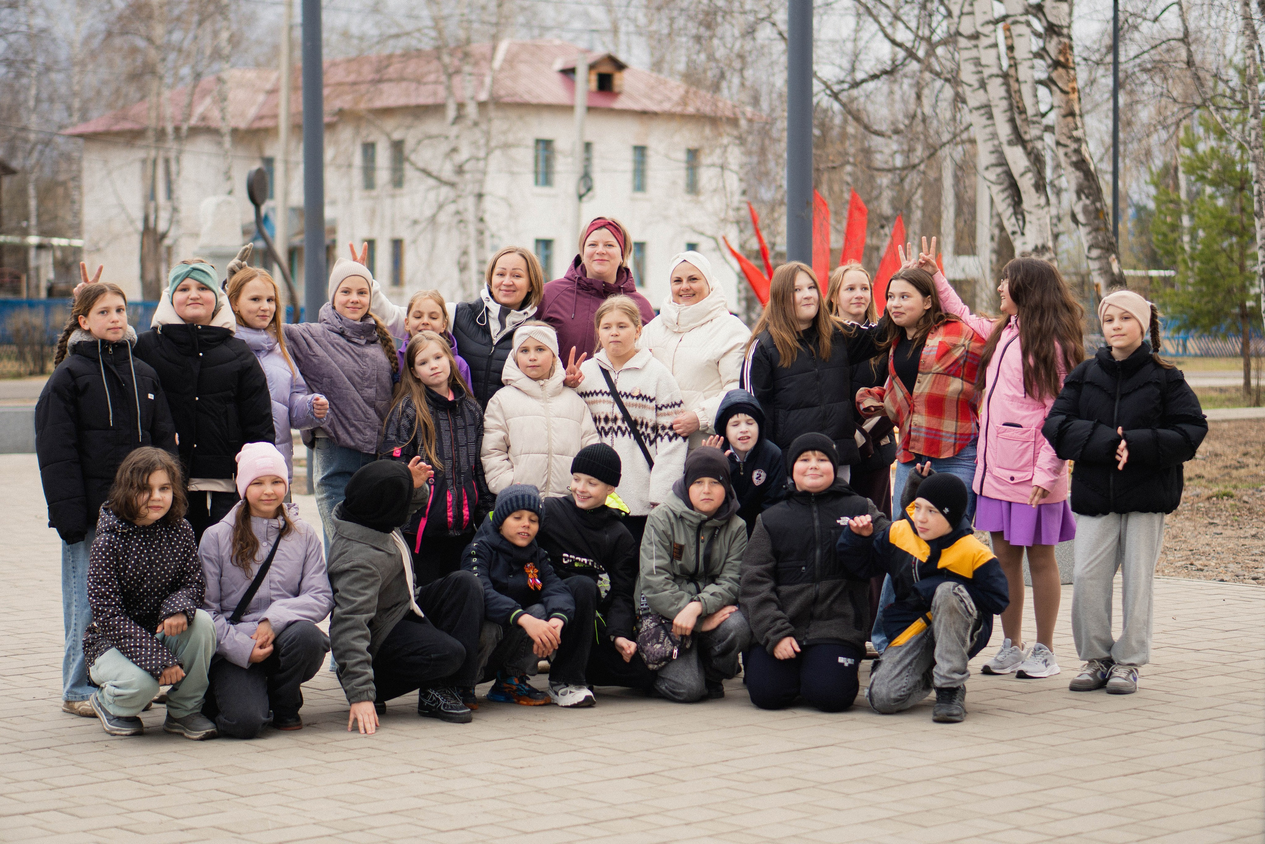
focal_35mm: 75
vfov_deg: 18.2
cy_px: 422
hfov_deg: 27.0
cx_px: 632
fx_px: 2635
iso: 100
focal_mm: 50
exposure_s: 1/800
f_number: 1.8
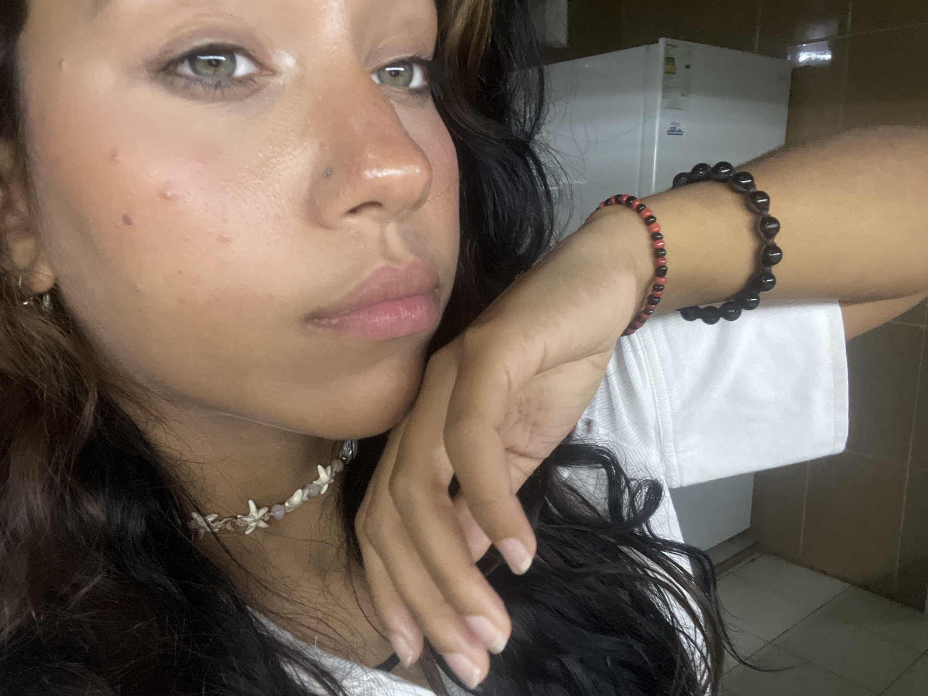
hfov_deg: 67.2
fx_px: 697
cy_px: 333
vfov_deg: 53.1
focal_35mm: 26
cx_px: 431
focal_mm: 2.71
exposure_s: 1/30
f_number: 2.2
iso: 400
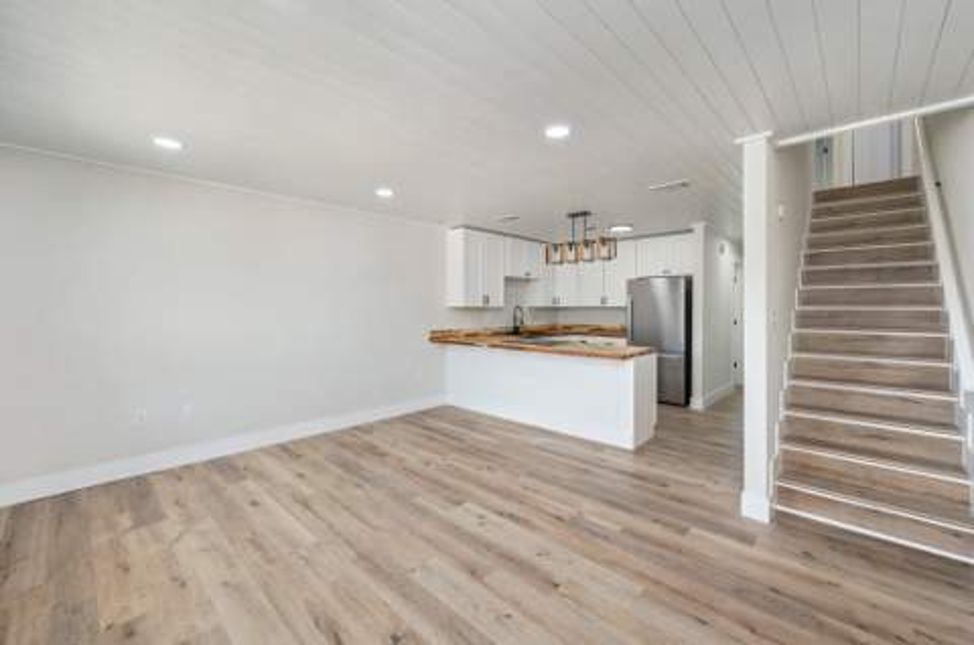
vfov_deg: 81.0
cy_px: 322
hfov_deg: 104.4
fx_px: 378
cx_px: 487
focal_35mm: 14
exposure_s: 1/30
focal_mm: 14
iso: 320
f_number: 9
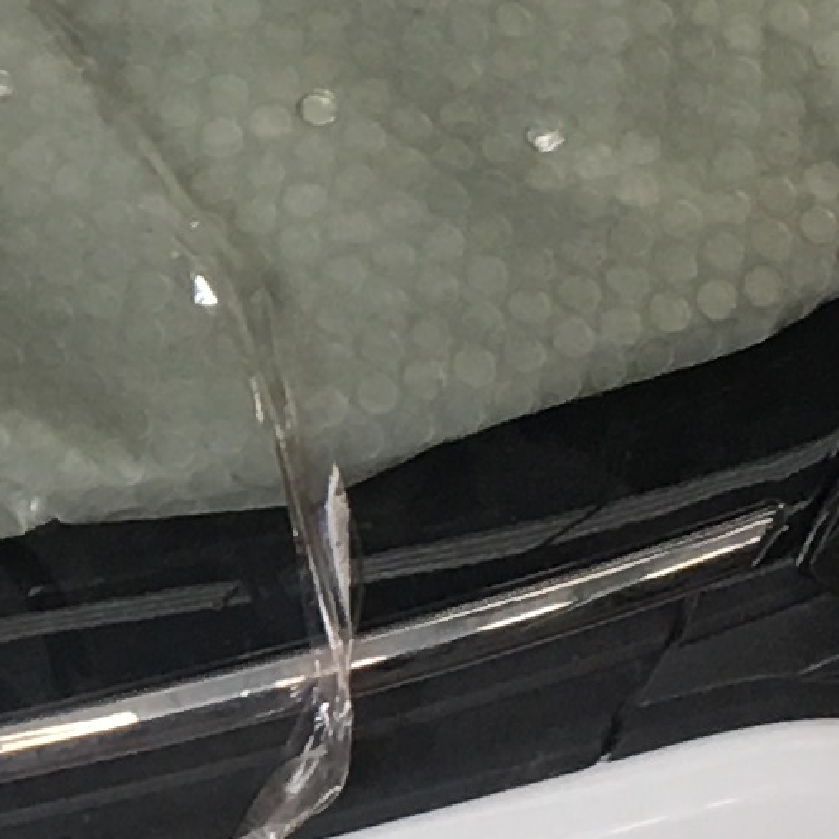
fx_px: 5594
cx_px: -642
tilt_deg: -31.6
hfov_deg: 8.3
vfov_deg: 8.6
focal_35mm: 204
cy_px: 367
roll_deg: +4.0
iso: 25
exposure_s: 1/33
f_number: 2.2
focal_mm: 4.15
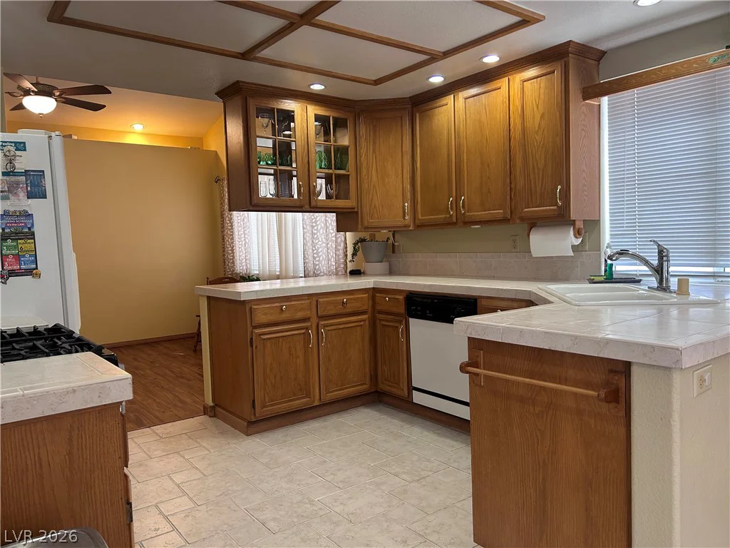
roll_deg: +2.5
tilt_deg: -3.4
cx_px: 365
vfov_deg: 53.1
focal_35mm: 26
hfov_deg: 67.3
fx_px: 548
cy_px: 274
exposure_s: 1/120
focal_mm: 5.7
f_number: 1.5
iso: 125
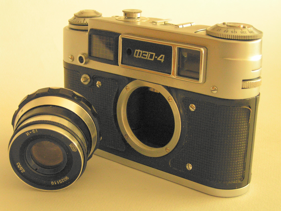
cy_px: 106
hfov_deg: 29.0
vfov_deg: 21.9
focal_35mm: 67
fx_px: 544
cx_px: 140
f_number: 3.2
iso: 200
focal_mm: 11.1
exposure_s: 1/30
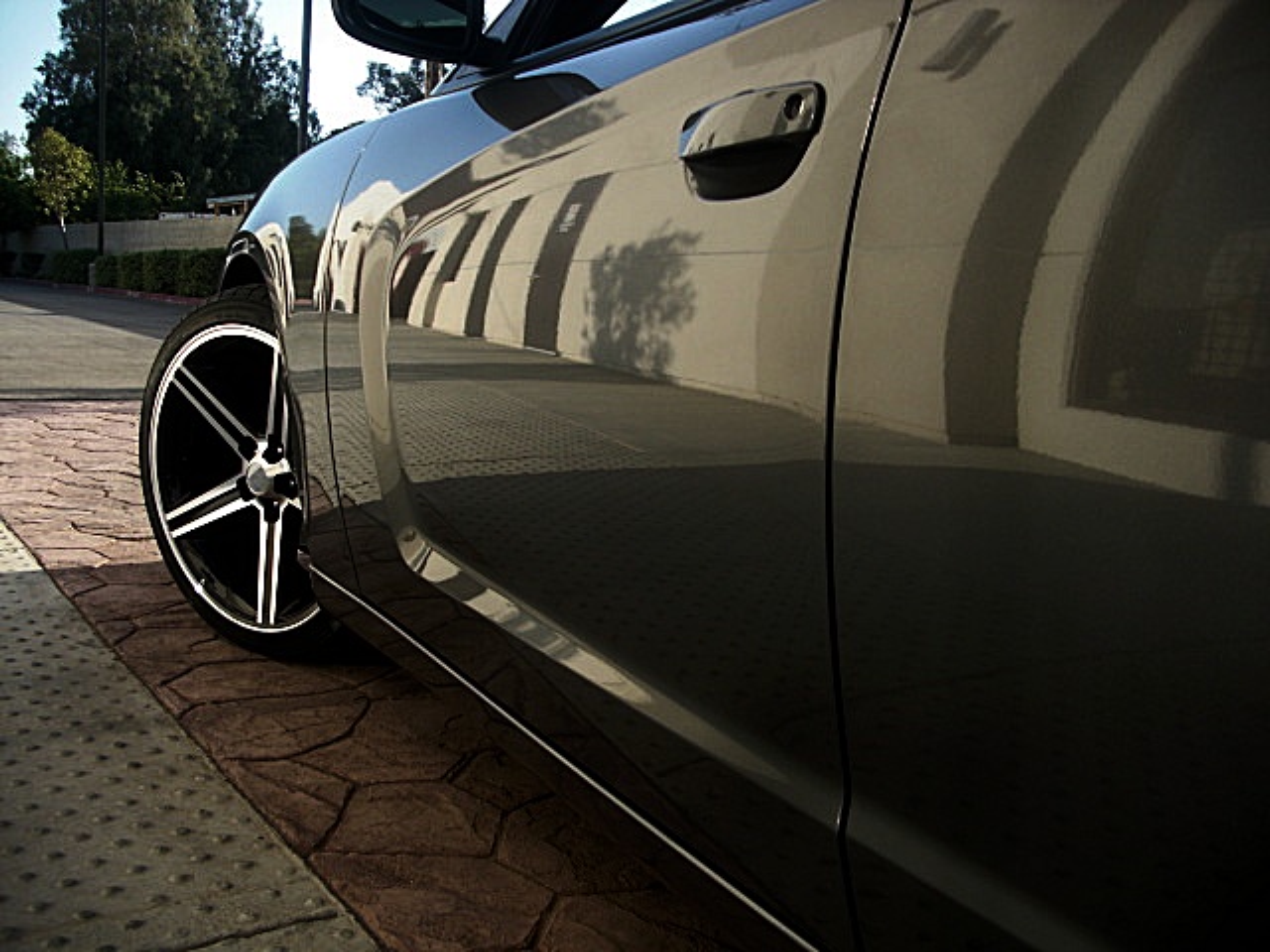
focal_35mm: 36
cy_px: 476
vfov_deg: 39.7
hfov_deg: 51.4
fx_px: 1321
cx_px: 635
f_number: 2.8
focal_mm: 6.3
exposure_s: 1/320
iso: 50
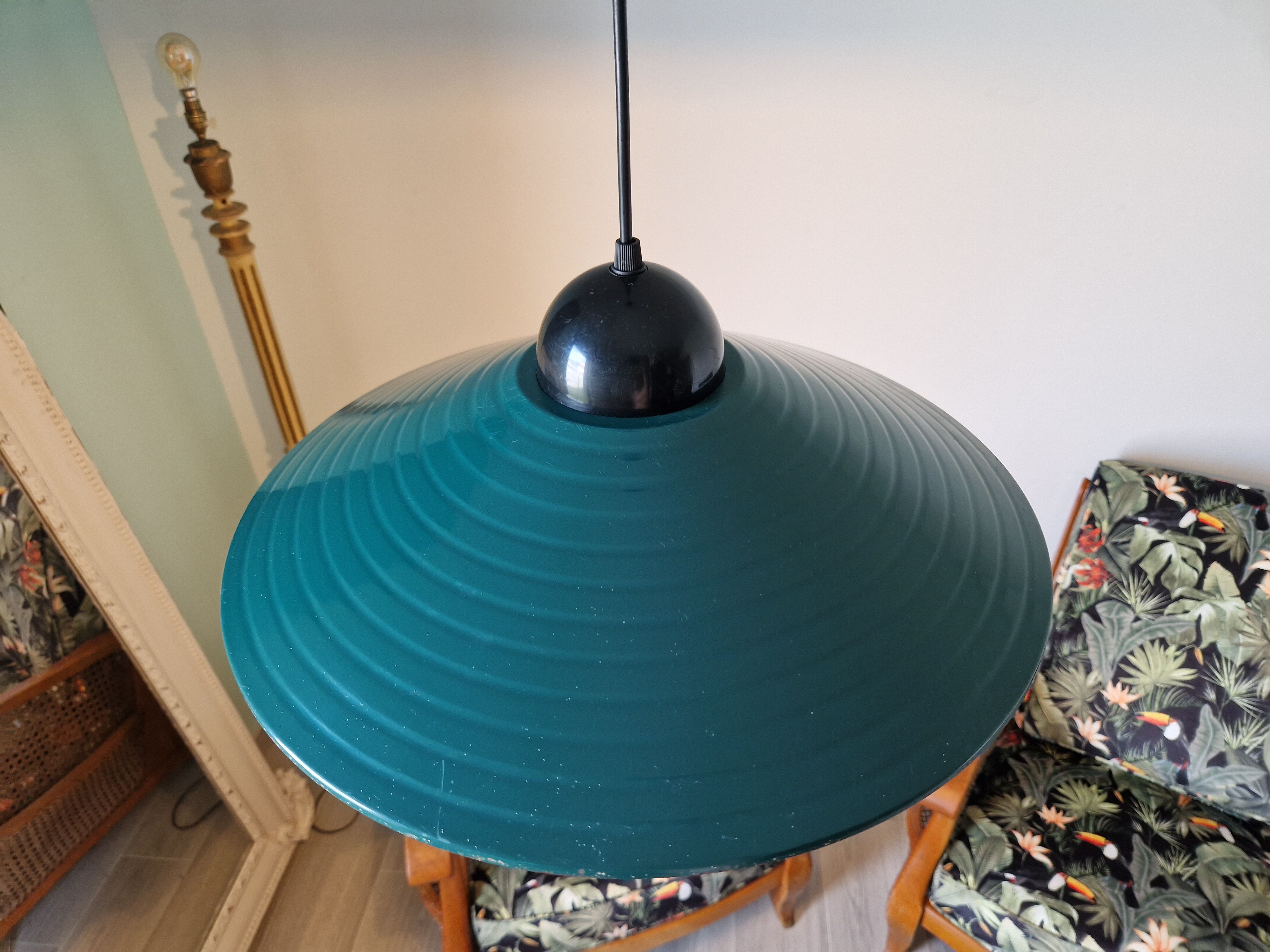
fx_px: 844
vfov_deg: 58.9
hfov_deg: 73.9
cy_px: 476
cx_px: 635
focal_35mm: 23
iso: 50
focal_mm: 5.4
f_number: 1.8
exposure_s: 1/100
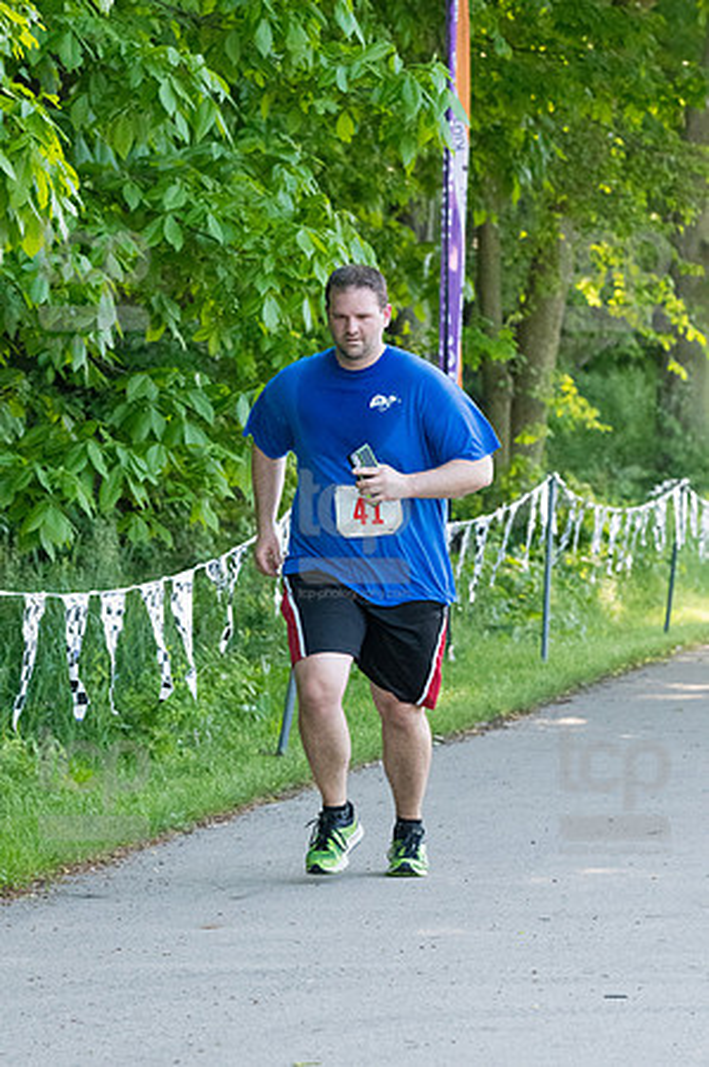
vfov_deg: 10.6
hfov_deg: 7.0
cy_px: 534
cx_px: 354
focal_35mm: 195
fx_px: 5774
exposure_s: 1/1600
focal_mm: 130
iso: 4000
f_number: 5.6
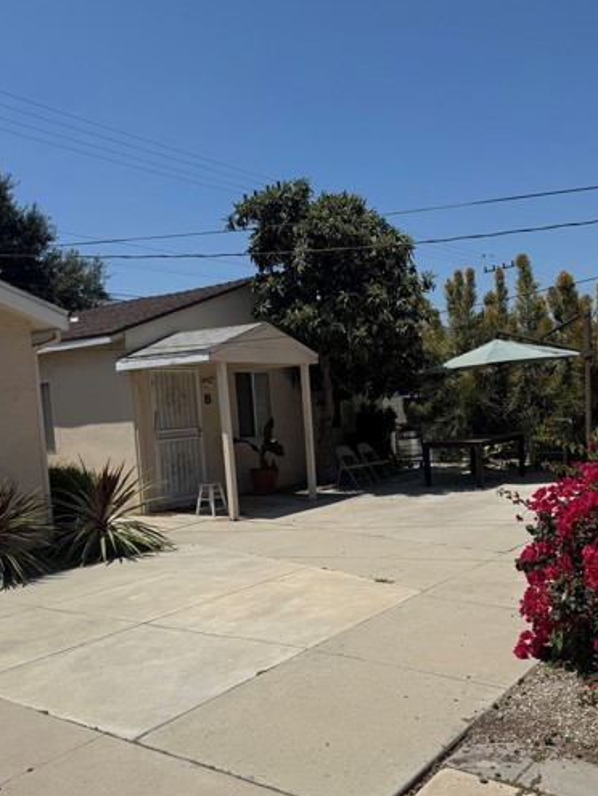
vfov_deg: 58.2
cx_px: 357
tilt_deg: -2.1
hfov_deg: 45.3
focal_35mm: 31
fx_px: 713
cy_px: 441
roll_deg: +4.0
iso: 80
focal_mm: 6.76
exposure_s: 1/7937
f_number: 1.78
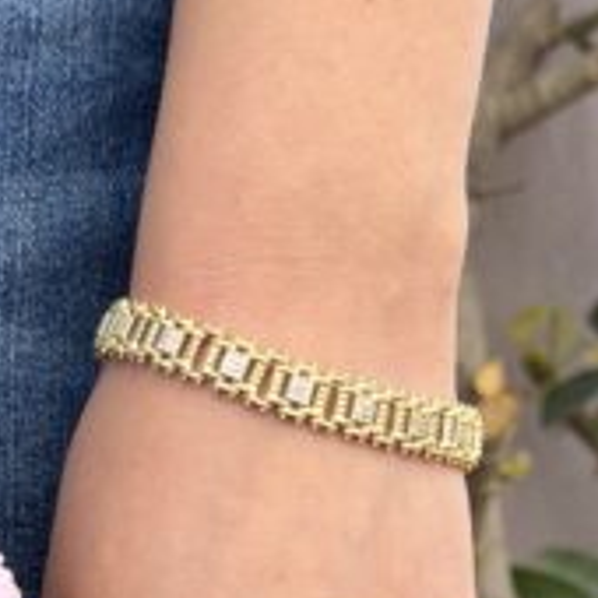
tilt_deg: -11.2
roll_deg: -0.6
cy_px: 616
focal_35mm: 100
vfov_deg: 17.0
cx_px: 116
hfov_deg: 17.3
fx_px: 1954
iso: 64
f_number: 1.78
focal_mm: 6.76
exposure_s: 1/754
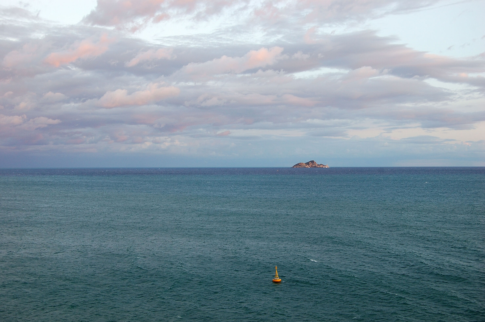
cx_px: 242
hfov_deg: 38.9
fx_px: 687
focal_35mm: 51
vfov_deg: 26.4
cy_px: 161
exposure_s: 1/25
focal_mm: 34
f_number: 5.6
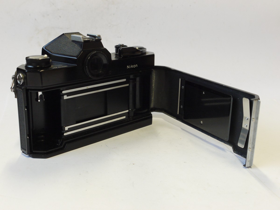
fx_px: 372
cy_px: 105
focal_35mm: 46
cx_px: 140
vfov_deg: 31.5
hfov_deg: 41.2
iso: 800
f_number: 7.1
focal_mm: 23
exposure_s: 1/50
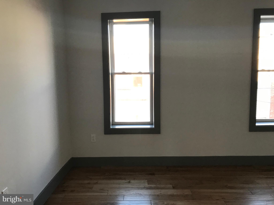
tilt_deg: -6.1
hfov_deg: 63.4
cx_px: 137
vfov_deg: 49.7
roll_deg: +1.0
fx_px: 222
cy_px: 102
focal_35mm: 28
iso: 25
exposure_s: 1/40
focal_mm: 3.99
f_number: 1.8
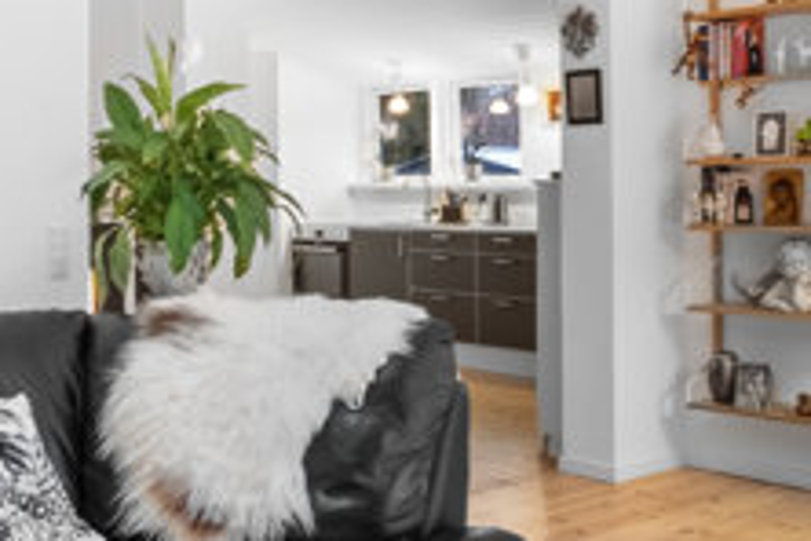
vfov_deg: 25.0
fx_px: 1216
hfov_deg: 36.4
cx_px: 256
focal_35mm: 54
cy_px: 207
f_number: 8
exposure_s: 1/2
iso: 200
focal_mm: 10
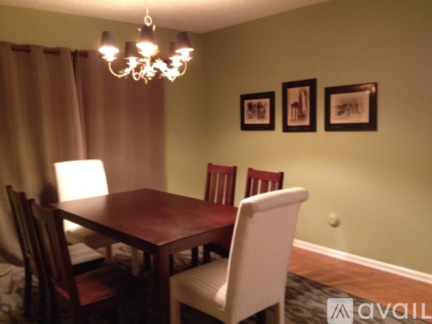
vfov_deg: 40.7
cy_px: 162
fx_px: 437
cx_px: 216
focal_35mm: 35
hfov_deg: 52.6
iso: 640
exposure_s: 1/15
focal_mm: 4.28
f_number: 2.4
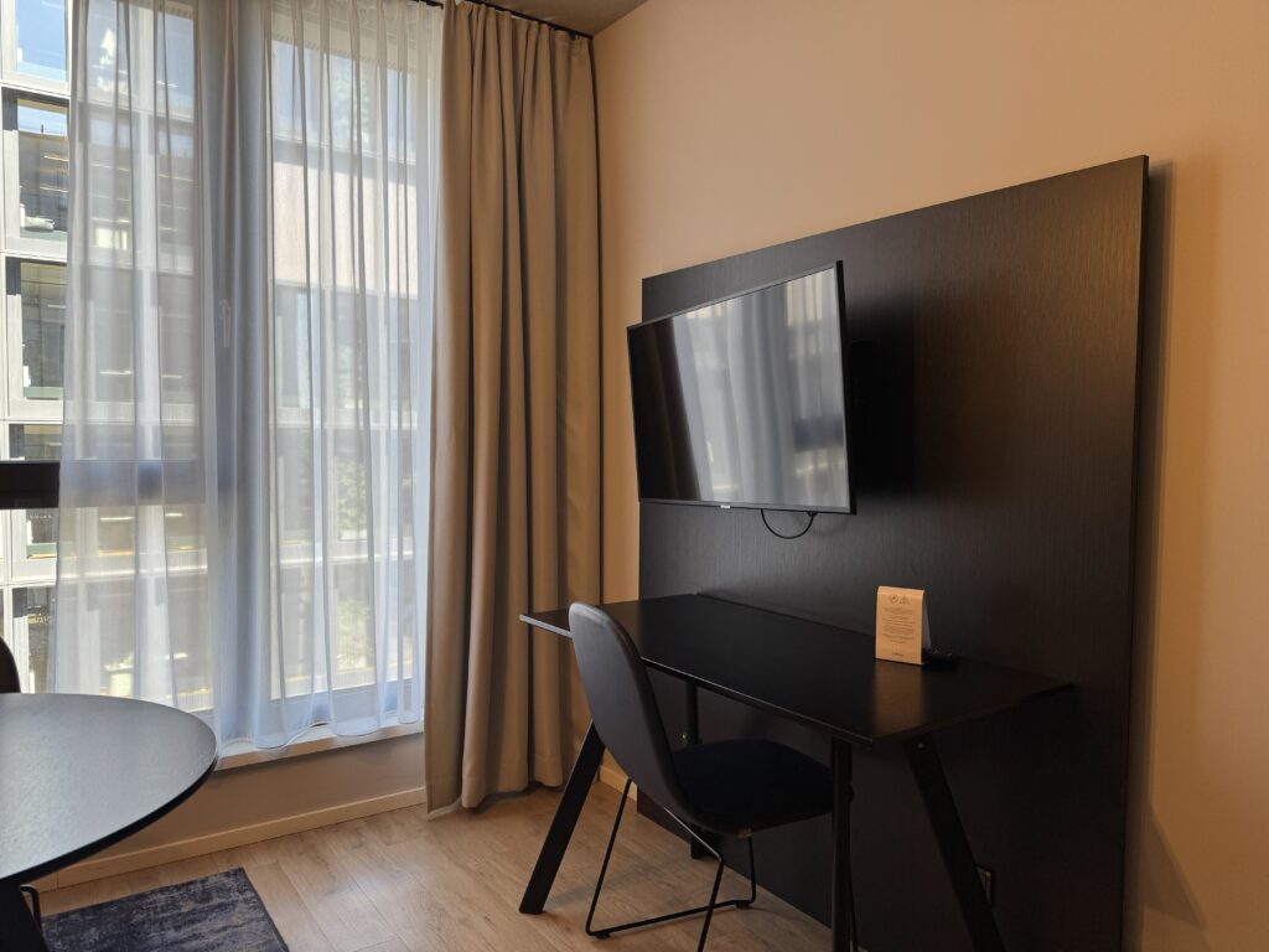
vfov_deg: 56.8
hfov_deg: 71.6
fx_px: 880
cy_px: 476
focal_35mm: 24
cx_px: 634
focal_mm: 6.76
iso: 64
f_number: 1.78
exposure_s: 1/100
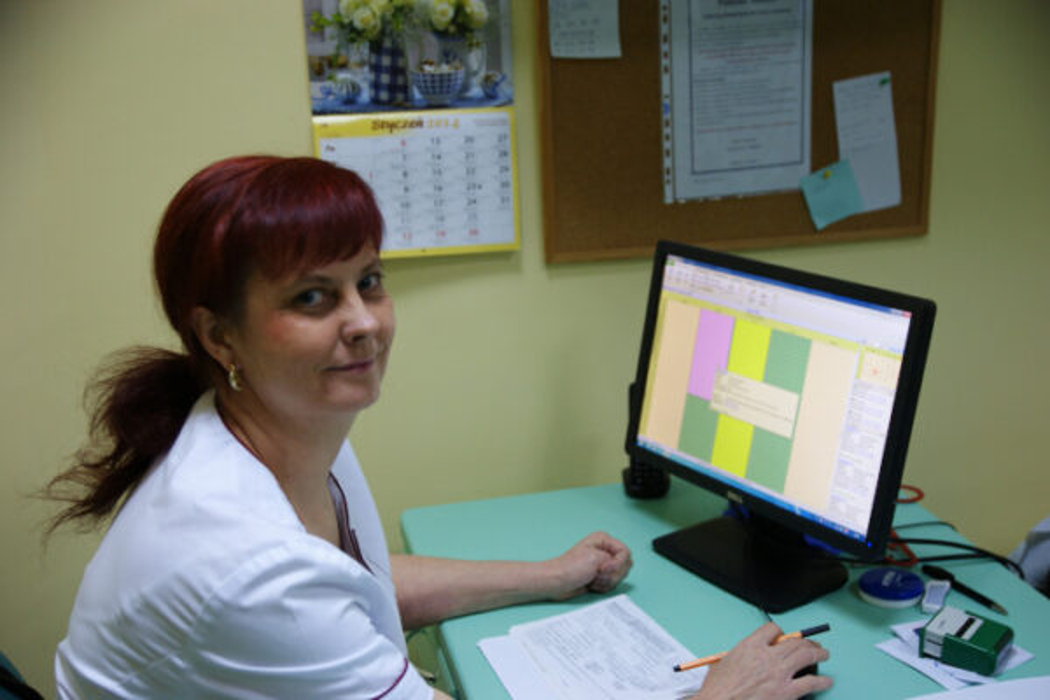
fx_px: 1225
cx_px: 525
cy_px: 350
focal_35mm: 42
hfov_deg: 46.4
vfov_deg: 31.9
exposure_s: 1/50
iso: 250
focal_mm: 28
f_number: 2.8
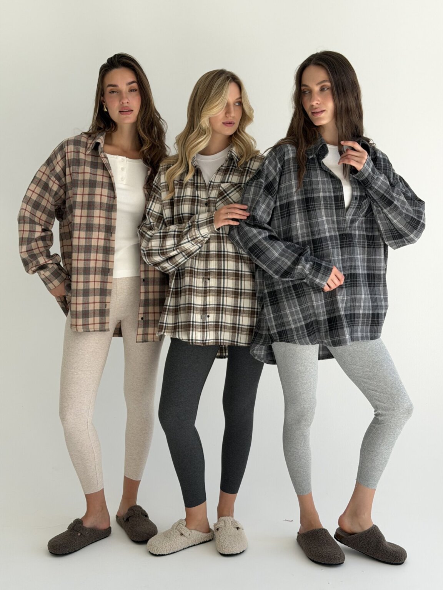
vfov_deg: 39.7
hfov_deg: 30.3
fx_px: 819
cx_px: 222
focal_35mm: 48
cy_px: 295
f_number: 1.78
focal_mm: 6.76
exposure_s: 1/1055
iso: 64
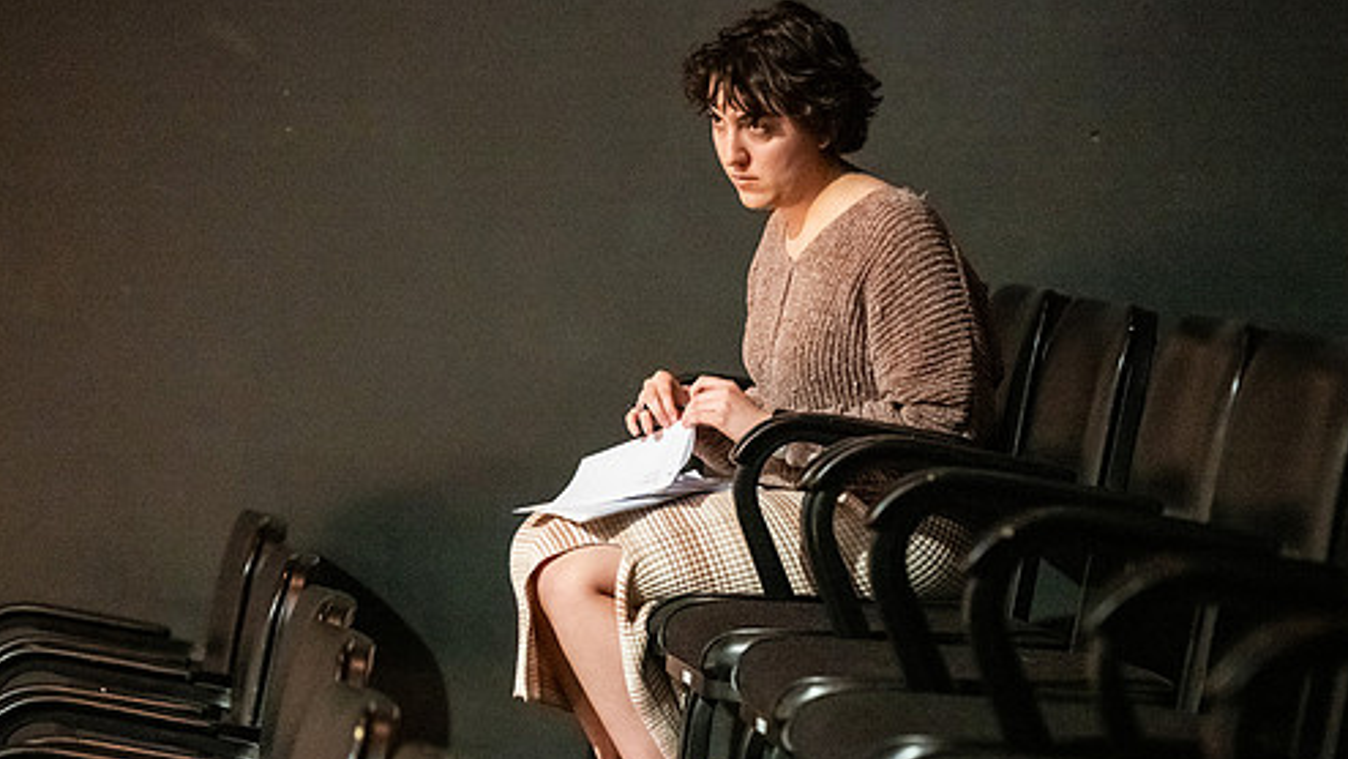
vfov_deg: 7.3
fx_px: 5934
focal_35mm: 166
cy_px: 474
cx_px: 693
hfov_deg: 13.0
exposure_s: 1/125
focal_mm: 135
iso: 25600
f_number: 2.8
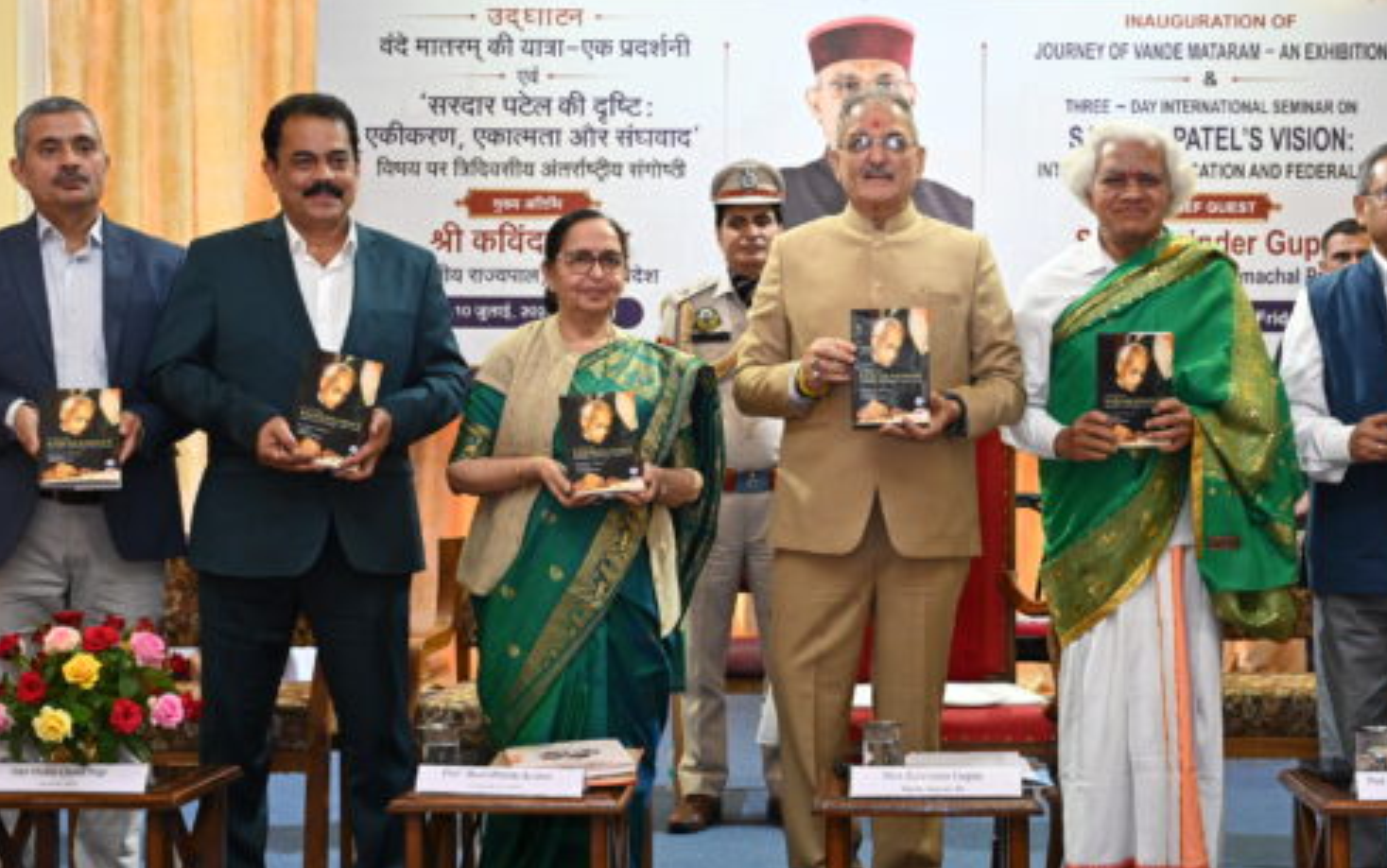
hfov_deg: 34.9
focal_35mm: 58
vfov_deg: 22.4
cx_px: 868
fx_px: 2193
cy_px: 445
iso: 1600
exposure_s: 1/100
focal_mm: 40
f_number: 5.6
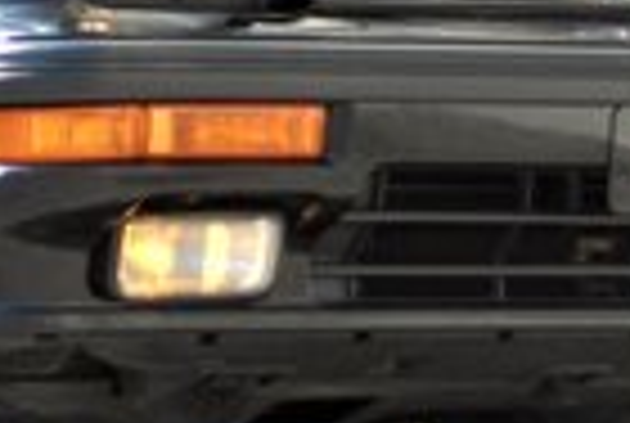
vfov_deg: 3.4
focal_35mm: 410
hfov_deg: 5.0
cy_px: -45
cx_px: -387
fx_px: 7190
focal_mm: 48
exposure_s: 1/400
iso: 200
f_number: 4
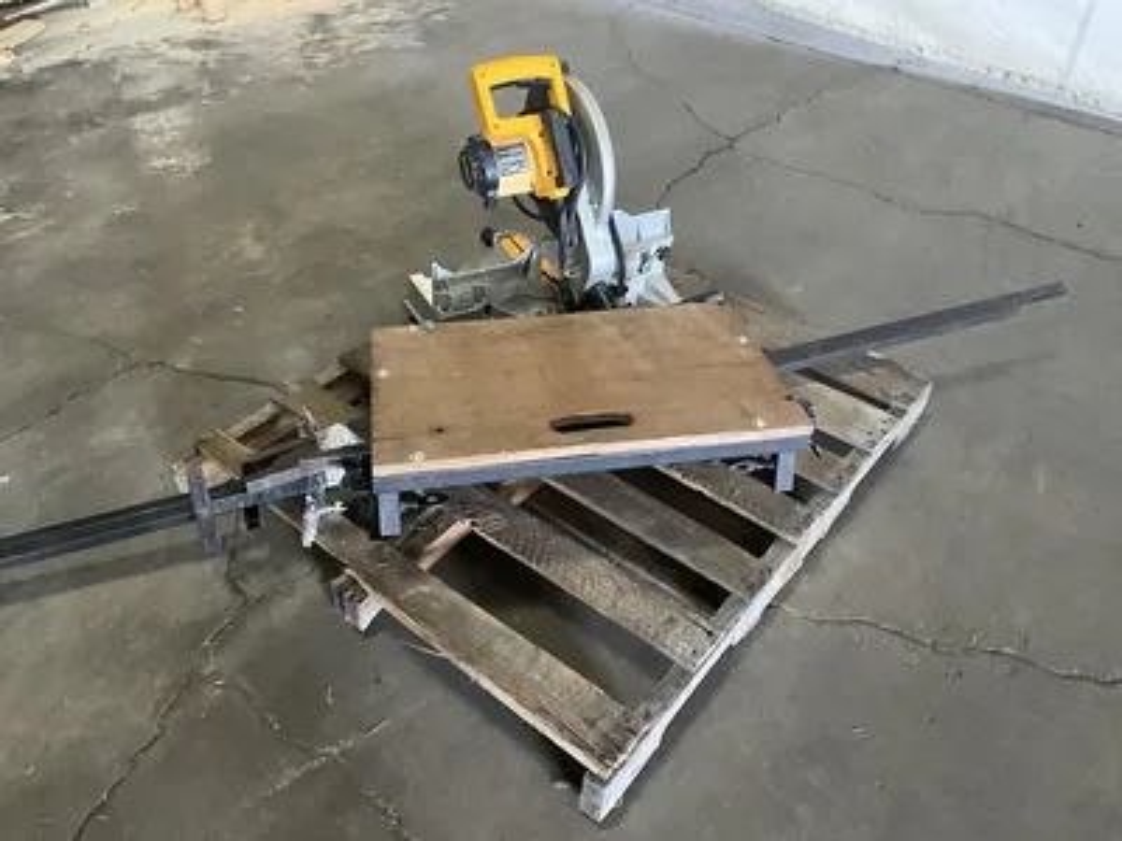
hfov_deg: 61.7
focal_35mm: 29
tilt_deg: -38.1
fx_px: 940
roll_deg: -3.6
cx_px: 561
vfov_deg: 48.2
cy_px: 420
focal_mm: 3
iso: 250
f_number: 1.8
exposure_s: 1/60
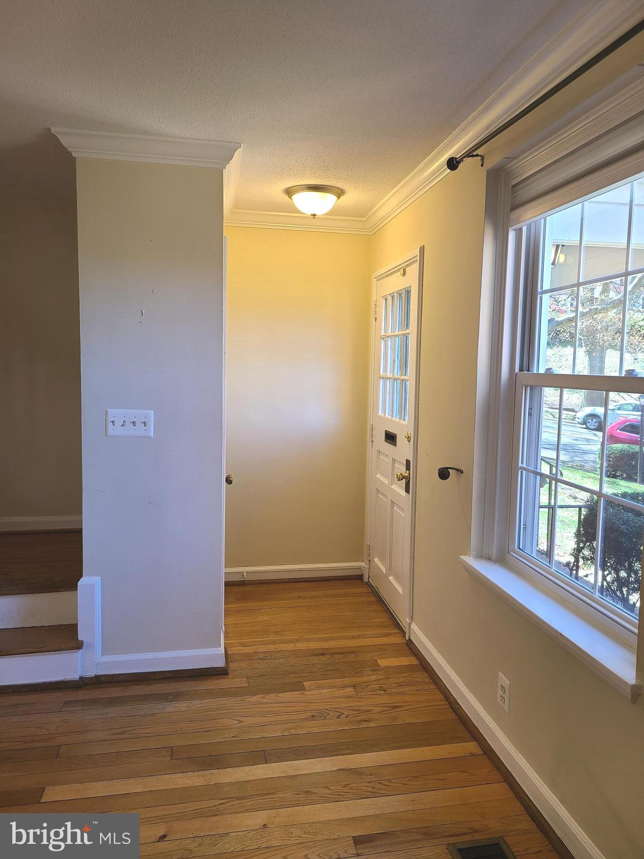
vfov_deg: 67.3
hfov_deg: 53.1
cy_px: 430
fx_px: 645
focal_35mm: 26
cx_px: 322
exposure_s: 1/60
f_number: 1.8
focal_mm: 5.4
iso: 40
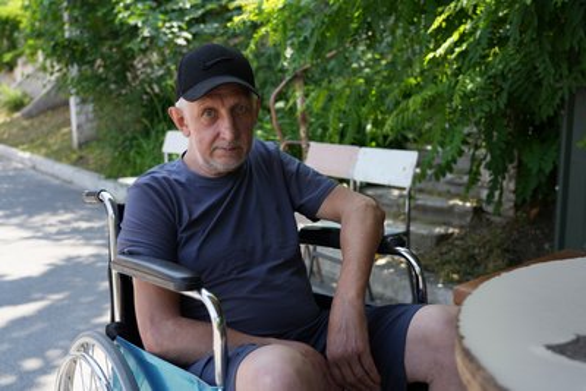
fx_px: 586
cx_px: 293
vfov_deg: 36.9
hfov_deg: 53.1
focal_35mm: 36
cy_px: 196
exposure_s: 1/200
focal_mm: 36
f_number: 4
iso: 100
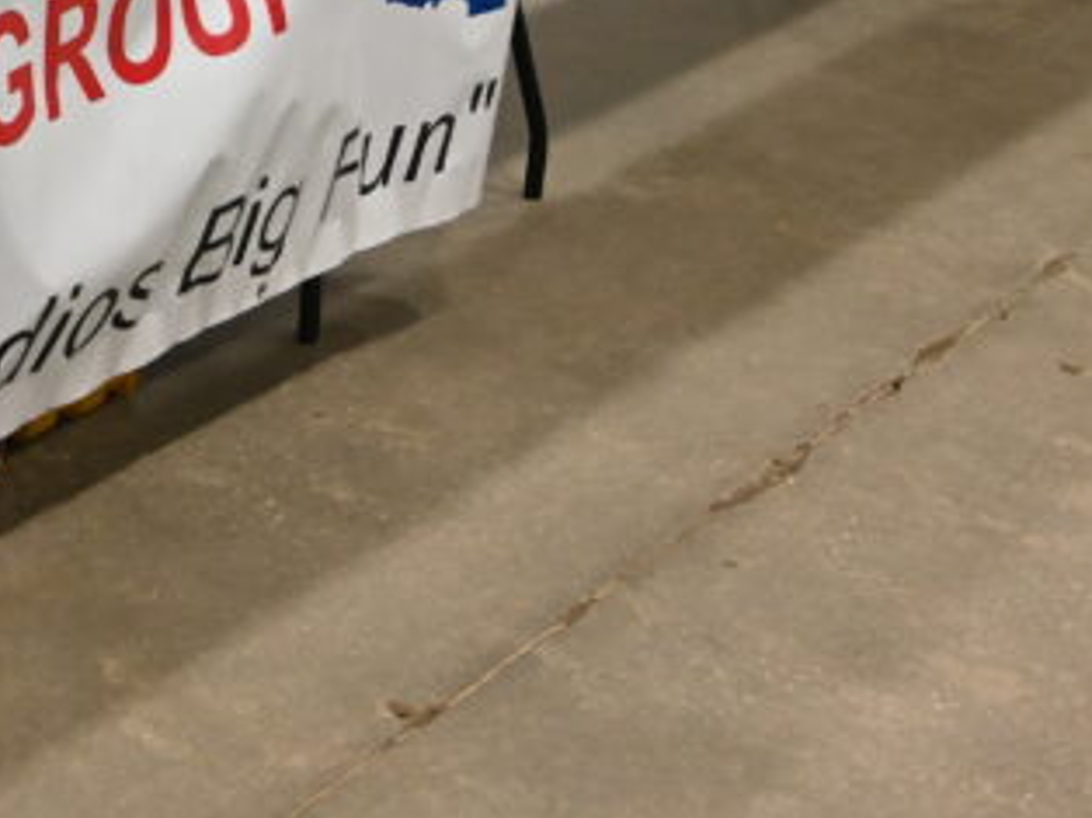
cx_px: -264
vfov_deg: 14.6
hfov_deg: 19.2
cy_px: -332
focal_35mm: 96
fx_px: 3012
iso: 2800
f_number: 4
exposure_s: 1/125
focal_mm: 30.5
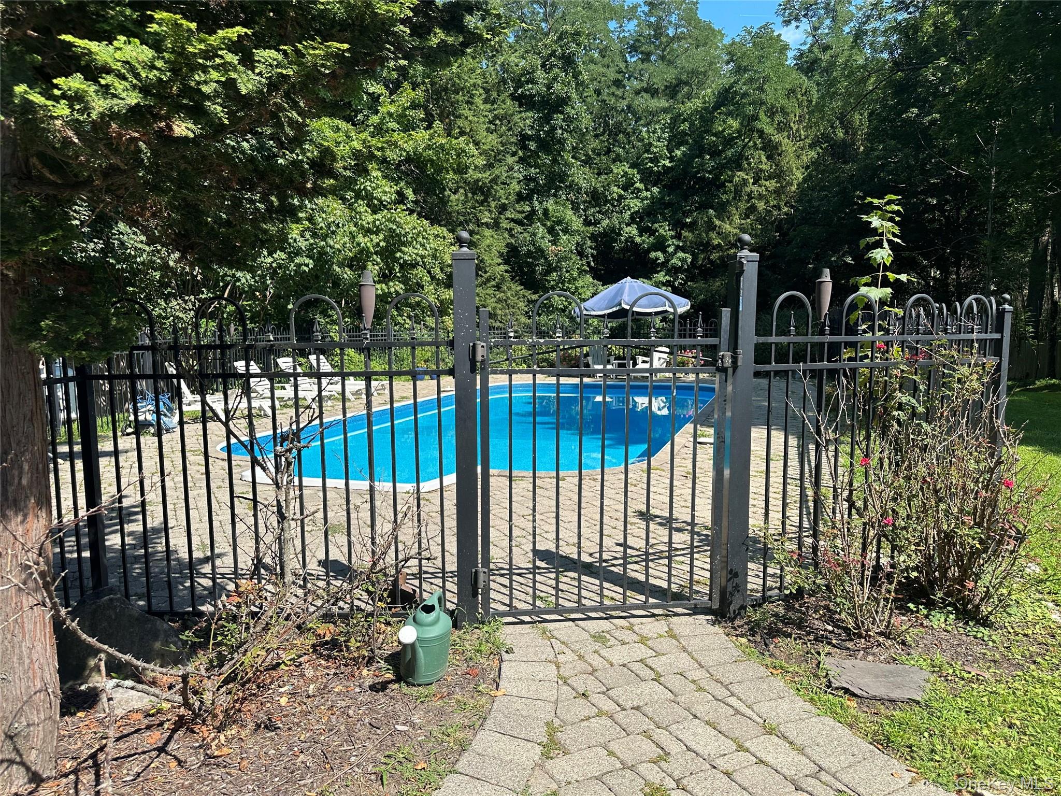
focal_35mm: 24
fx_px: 736
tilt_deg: -5.5
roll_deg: +0.3
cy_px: 398
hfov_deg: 71.6
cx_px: 530
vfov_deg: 56.8
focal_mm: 6.86
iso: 80
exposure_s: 1/2410
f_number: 1.78
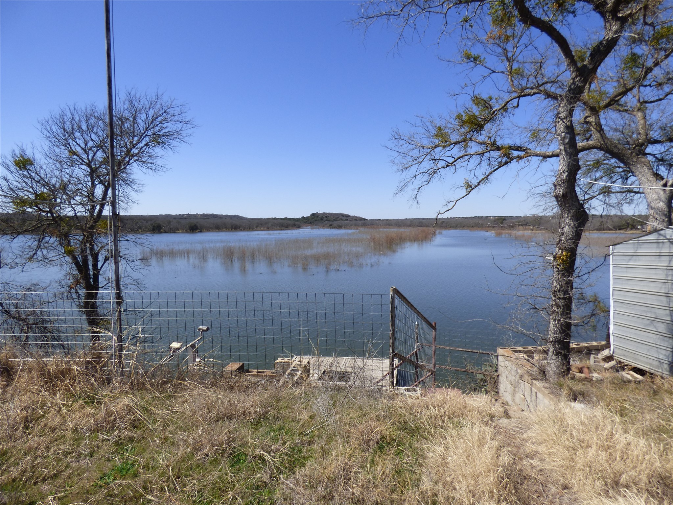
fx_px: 389
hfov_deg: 81.7
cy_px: 252
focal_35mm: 20
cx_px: 336
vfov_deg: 66.0
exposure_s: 1/2000
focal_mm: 3.58
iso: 100
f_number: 2.8
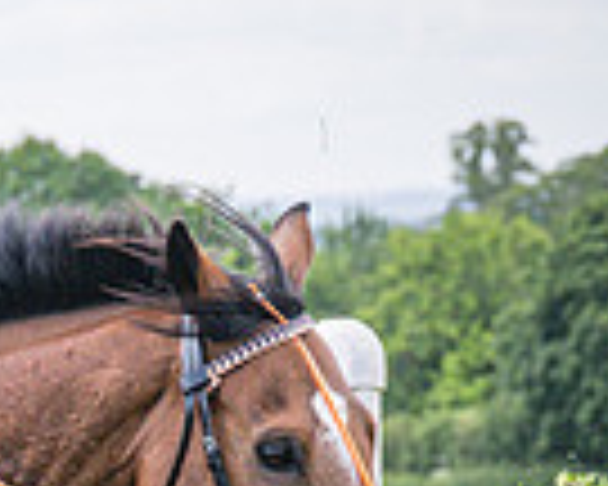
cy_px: 672
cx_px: 63
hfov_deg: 3.8
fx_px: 9123
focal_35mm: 507
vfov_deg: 3.0
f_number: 4
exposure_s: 1/1250
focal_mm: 70
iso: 400
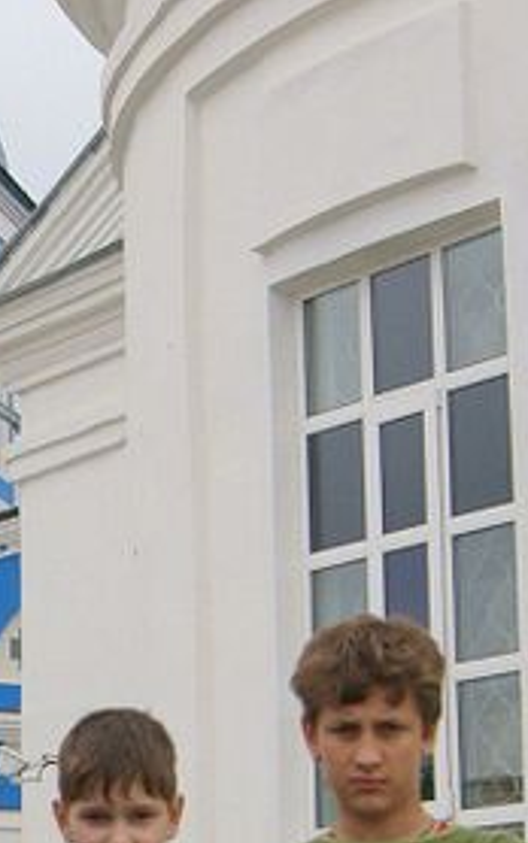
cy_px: 822
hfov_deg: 9.4
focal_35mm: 135
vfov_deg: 15.2
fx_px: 3105
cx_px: -305
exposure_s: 1/800
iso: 400
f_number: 5.6
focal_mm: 24
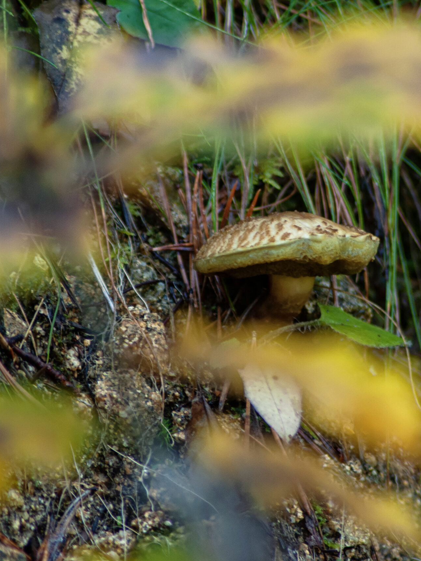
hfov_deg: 2.3
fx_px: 10508
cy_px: 280
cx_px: 292
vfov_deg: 3.1
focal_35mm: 648
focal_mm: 300
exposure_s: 1/40
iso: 400
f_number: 5.6
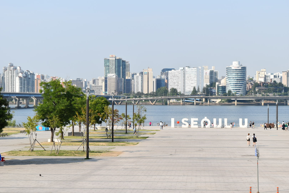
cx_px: 144
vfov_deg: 16.6
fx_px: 662
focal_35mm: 82
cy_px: 96
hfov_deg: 24.6
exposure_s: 1/400
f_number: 10
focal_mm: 55
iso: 200
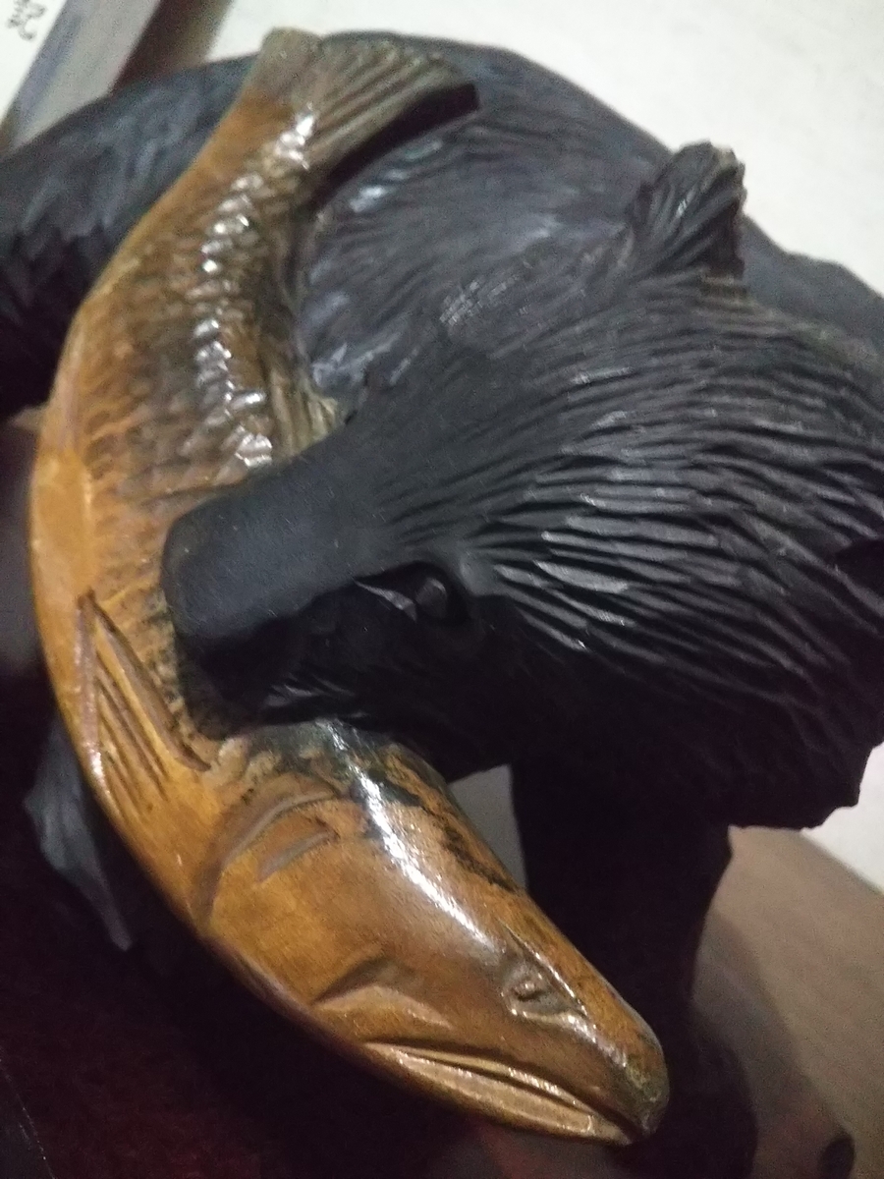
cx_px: 442
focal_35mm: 30
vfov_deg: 60.0
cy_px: 590
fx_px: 1021
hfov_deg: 46.8
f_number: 2.2
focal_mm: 4
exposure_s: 1/10
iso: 1600
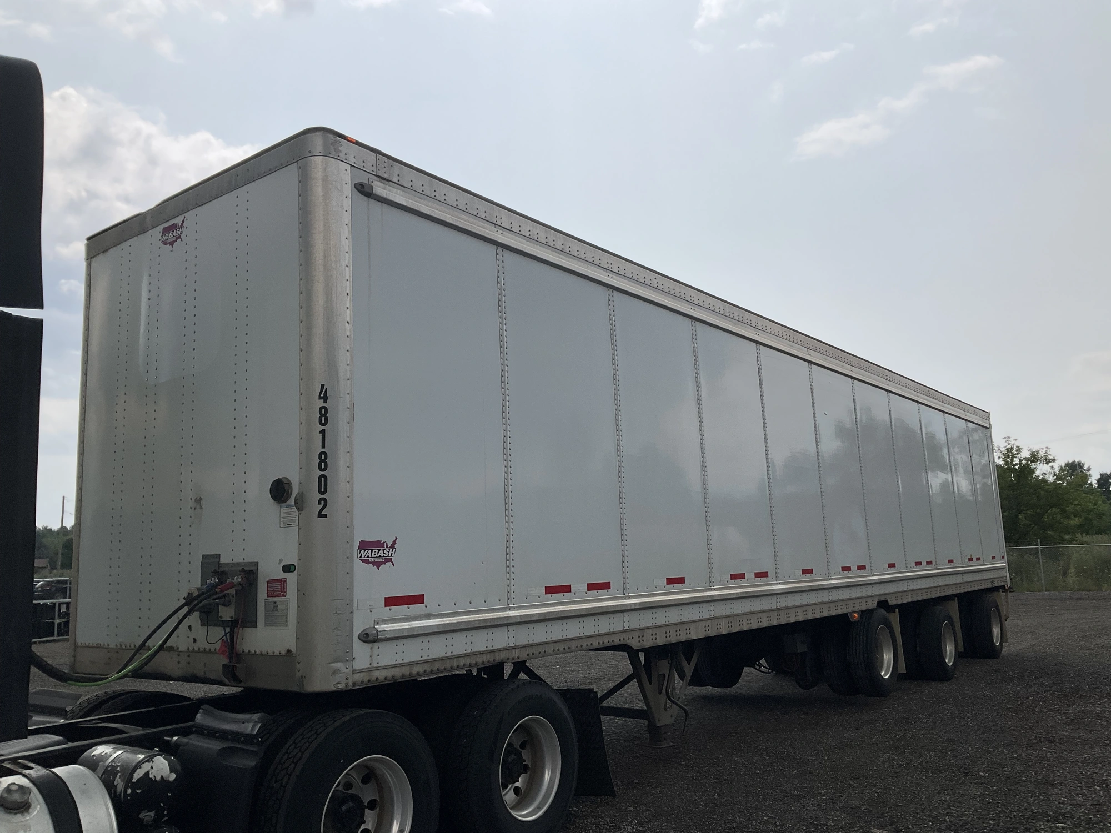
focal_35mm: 29
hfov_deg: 61.7
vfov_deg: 48.2
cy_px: 416
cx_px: 556
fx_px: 931
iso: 25
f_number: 1.8
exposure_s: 1/3788
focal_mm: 3
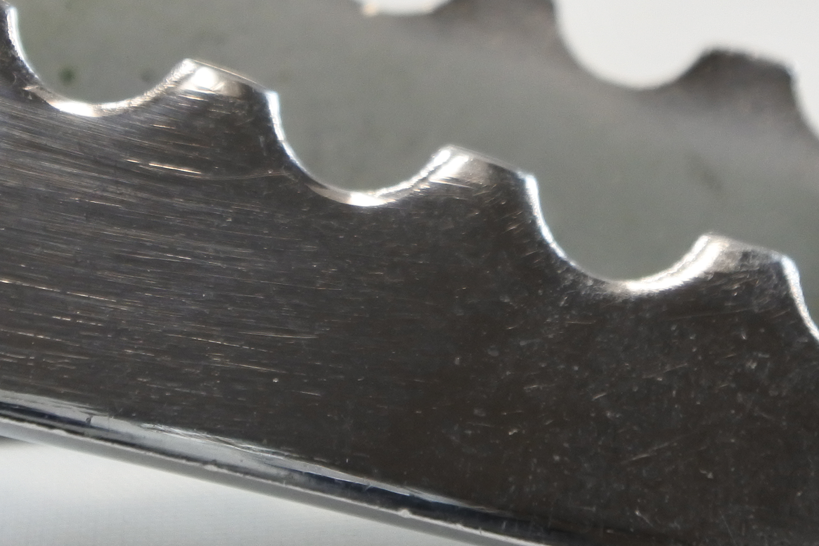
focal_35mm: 178
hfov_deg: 11.5
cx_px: 335
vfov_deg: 7.7
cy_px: -57
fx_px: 4050
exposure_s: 1/125
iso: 450
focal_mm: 23.1
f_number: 5
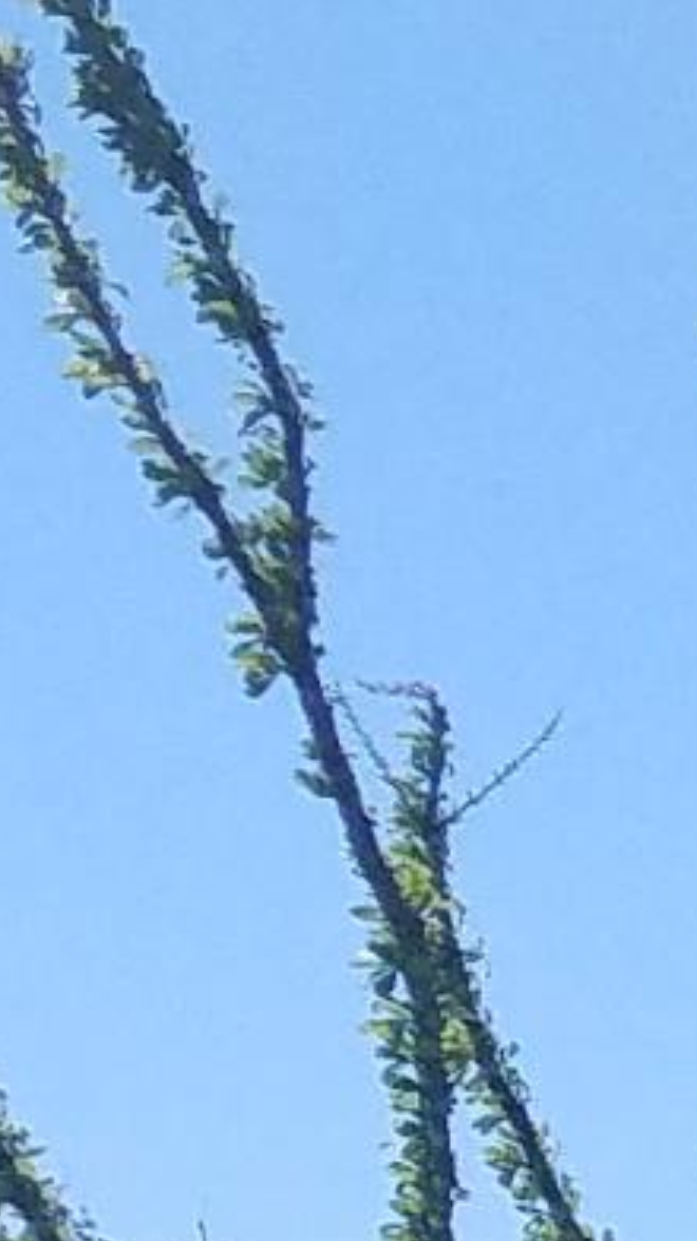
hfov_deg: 4.1
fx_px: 7142
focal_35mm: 217
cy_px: 2748
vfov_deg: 9.1
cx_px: 4584
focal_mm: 4.2
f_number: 1.7
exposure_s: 1/2912
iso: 50
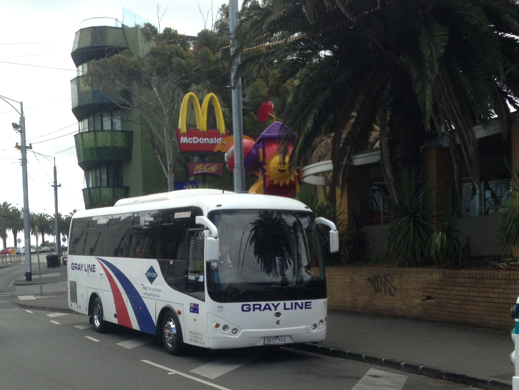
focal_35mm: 51
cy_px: 300
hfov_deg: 37.3
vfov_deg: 28.1
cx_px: 199
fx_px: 765
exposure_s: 1/1355
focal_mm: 4.12
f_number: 2.4
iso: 80
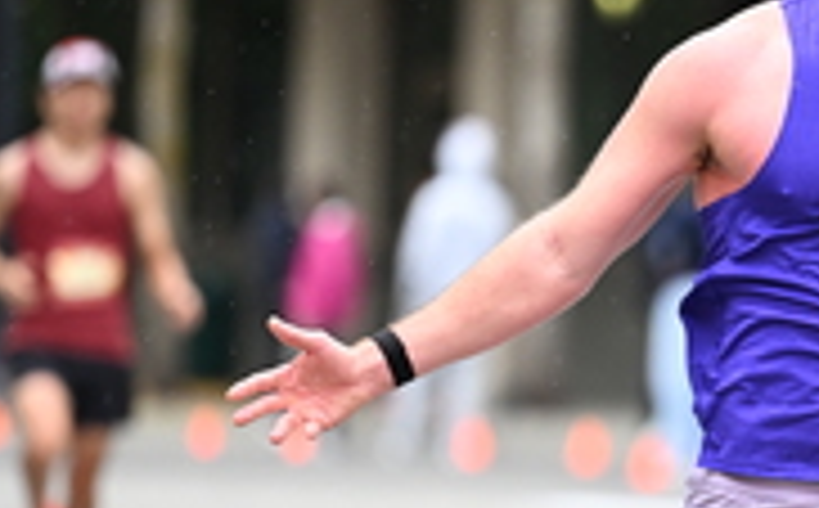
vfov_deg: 2.4
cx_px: 808
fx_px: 12387
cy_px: 450
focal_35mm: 556
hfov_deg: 3.8
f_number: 2.8
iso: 1250
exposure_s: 1/1600
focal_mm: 180
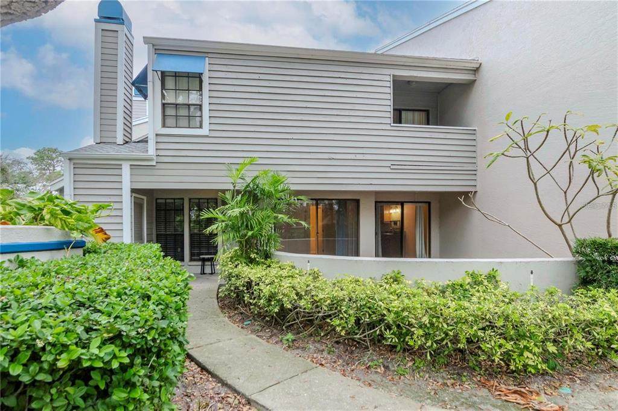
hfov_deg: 85.4
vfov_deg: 63.2
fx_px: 335
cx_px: 309
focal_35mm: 20
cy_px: 206
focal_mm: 13
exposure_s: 1/125
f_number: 8
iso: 640
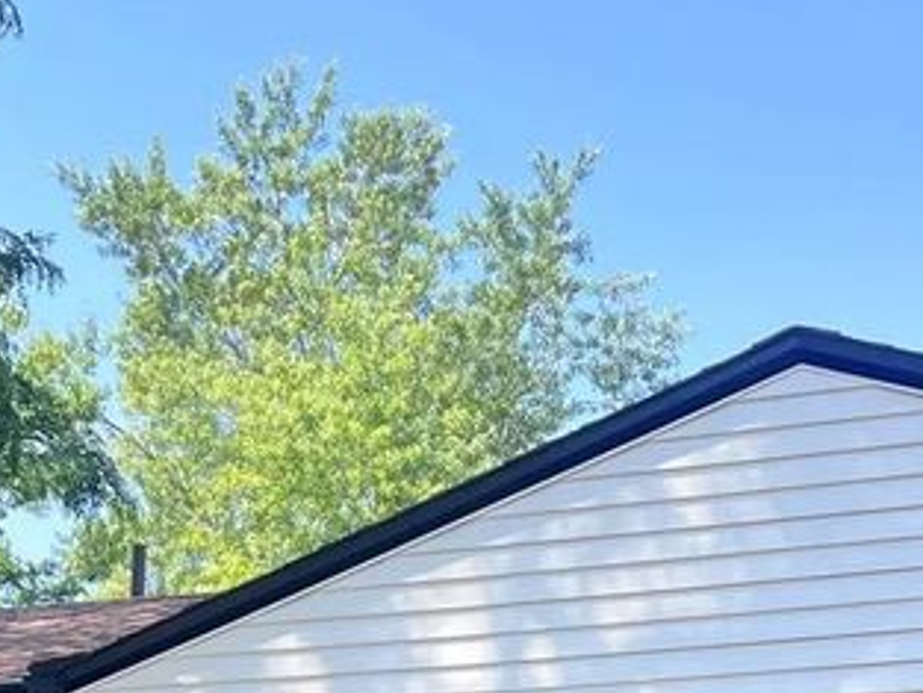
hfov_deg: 23.0
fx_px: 2267
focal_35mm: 85
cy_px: 979
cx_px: 475
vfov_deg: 16.2
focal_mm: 5.7
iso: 50
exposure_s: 1/407
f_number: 1.5
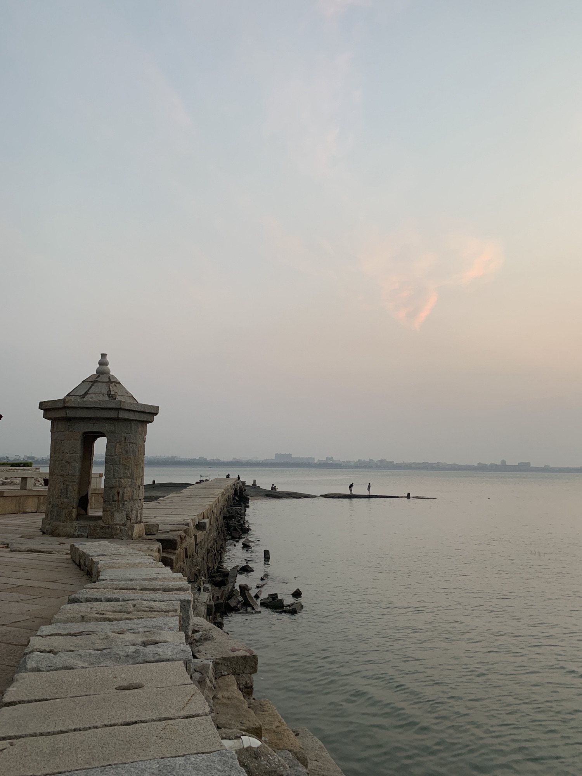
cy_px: 388
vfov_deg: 67.3
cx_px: 291
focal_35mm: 26
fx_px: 583
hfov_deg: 53.1
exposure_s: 1/100
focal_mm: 4.25
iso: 40
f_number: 1.8
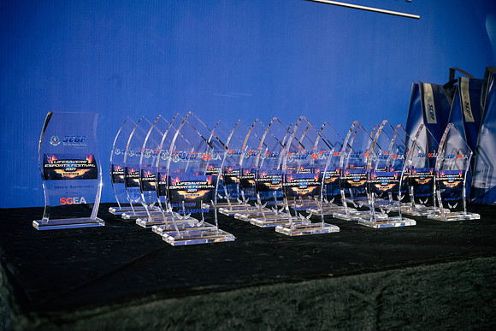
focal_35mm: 38
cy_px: 166
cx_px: 248
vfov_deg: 35.1
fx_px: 524
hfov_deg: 50.7
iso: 4000
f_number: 5.6
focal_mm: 38
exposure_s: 1/100
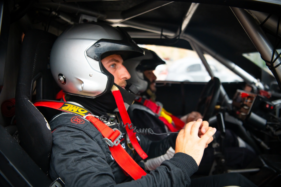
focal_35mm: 34
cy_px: 94
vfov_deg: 38.8
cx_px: 140
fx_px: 265
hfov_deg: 55.8
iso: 5000
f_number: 2.8
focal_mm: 34
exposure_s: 1/8000
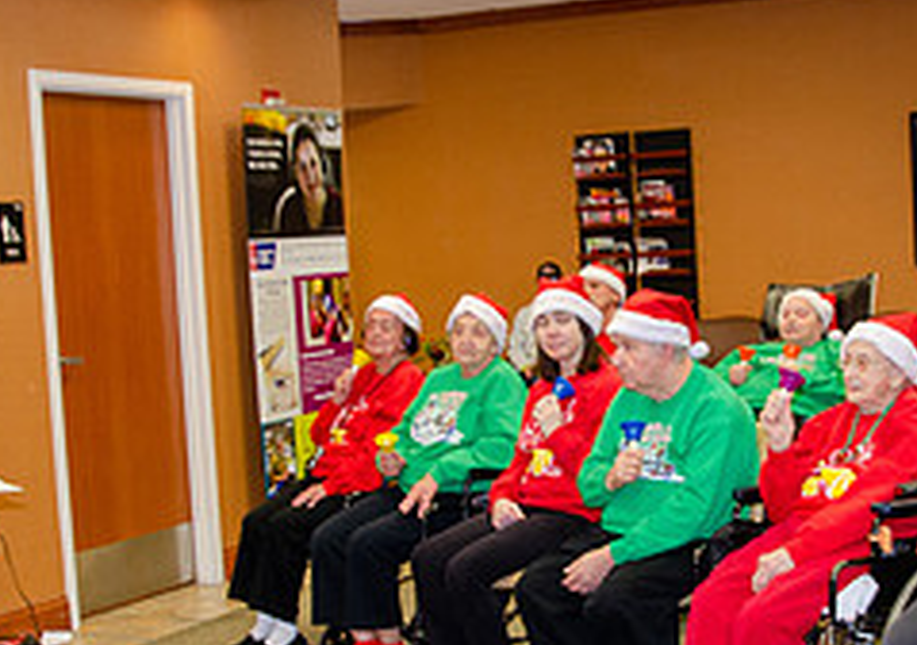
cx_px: 615
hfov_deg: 30.7
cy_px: 341
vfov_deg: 22.0
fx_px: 1658
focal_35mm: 64
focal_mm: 16
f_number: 4
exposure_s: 1/60
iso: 400
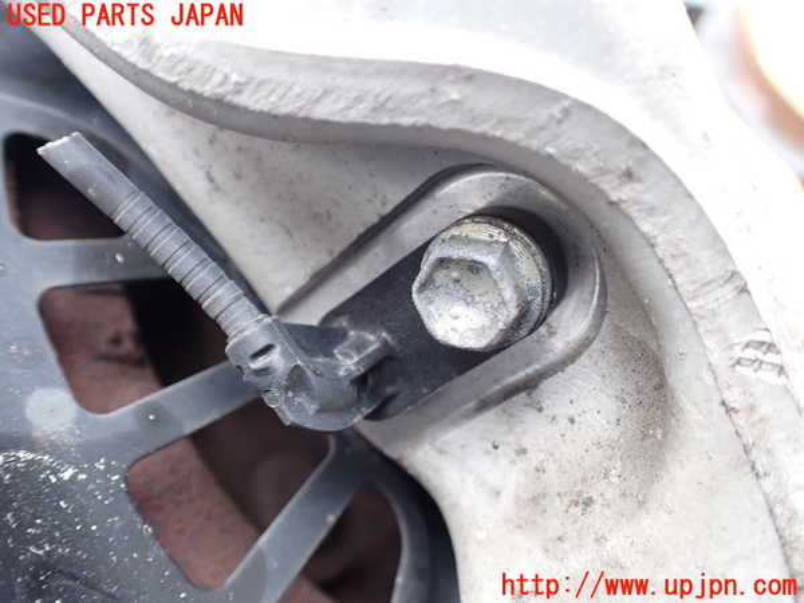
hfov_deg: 60.0
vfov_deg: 46.8
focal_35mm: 30
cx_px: 402
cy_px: 302
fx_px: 697
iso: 250
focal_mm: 5.4
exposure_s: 1/125
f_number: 2.3
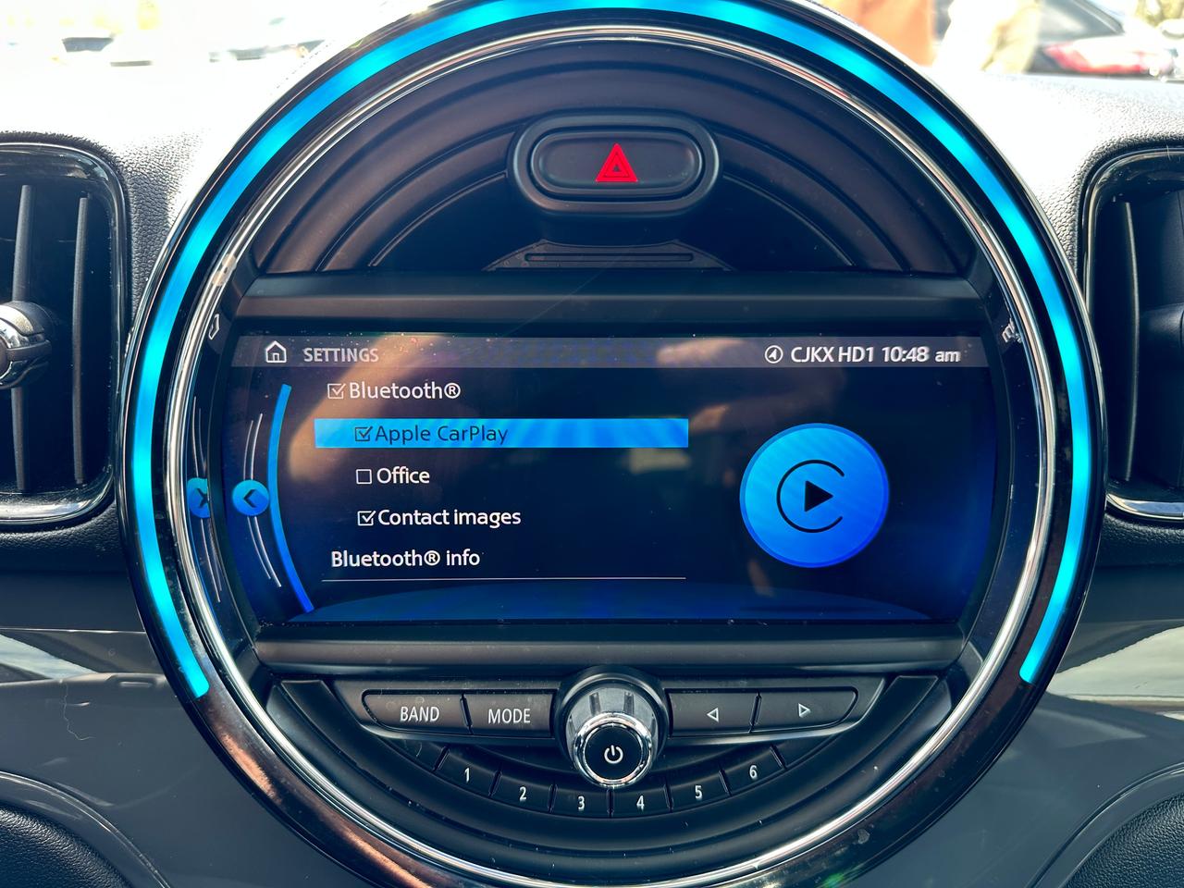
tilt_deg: -25.0
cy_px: 444
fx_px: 821
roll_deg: -0.5
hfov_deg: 71.6
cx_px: 592
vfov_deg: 56.8
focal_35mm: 24
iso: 80
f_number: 1.78
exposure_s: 1/93
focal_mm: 6.86
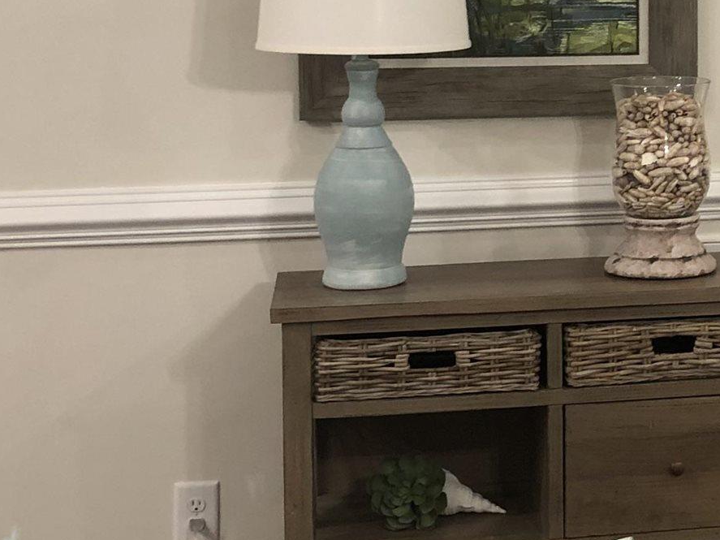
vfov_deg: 15.0
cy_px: 37
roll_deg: +0.2
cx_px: 801
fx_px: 2017
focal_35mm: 97
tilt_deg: -2.7
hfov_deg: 19.4
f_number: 1.8
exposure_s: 1/15
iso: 40
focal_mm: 3.99
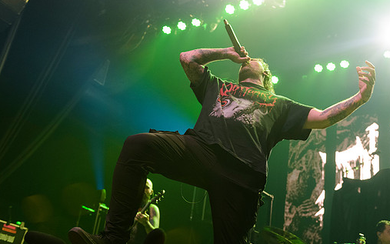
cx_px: 216
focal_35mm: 42
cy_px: 130
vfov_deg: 30.5
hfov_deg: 47.1
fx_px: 446
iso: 3200
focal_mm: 36
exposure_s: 1/160
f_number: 3.5
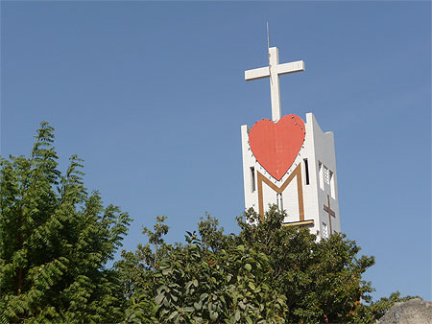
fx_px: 1199
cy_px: 162
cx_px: 216
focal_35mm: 96
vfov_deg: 15.4
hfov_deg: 20.4
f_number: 4.7
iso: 100
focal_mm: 16.3
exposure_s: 1/1000
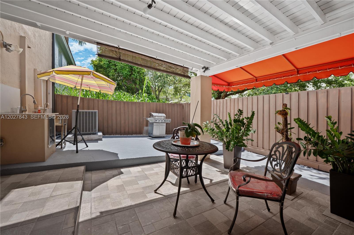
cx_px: 177
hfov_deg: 104.3
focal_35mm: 14
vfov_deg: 81.1
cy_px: 118
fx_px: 138
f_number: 7.1
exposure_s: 1/200
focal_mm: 14
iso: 200
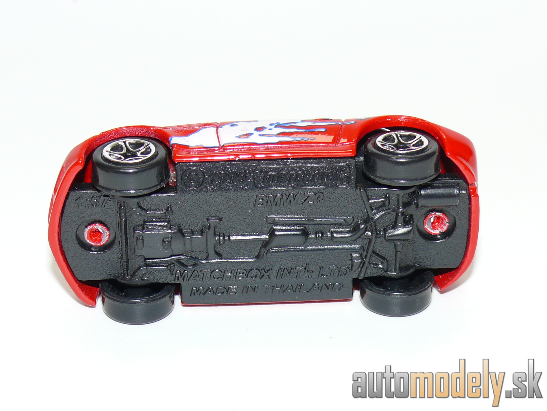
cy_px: 206
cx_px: 274
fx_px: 1628
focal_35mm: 103
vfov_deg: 14.4
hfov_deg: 19.1
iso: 100
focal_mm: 13.5
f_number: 4
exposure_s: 1/30
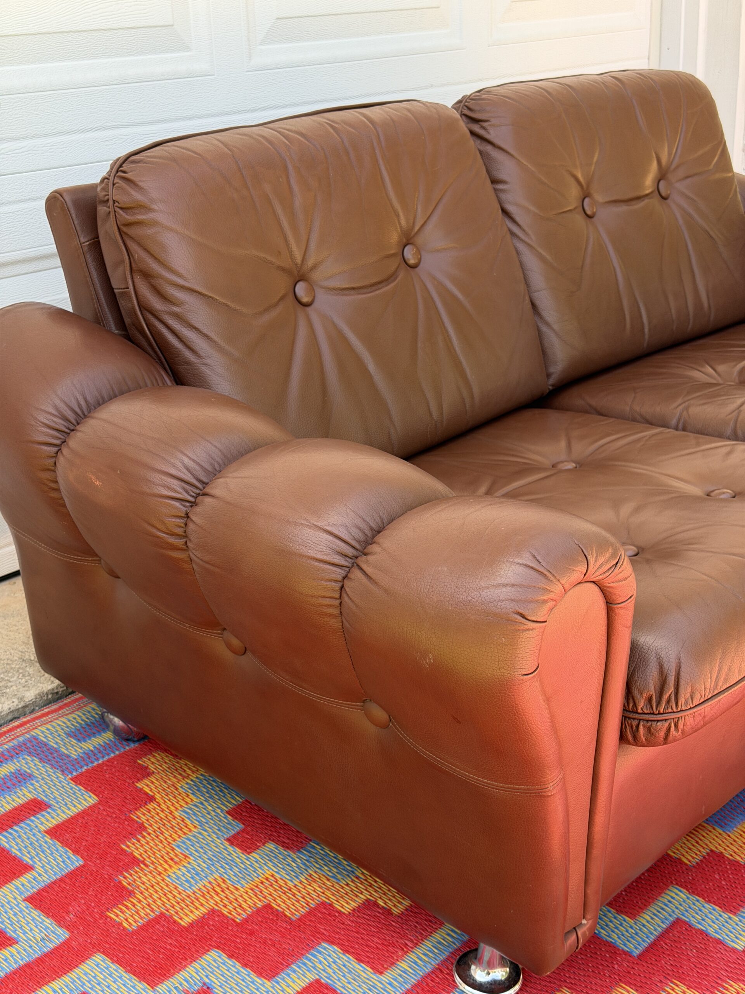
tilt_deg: -21.3
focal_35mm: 48
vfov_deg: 39.7
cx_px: 372
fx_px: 1377
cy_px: 497
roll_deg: +1.2
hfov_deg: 30.3
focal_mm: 6.76
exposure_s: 1/342
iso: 80
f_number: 1.78
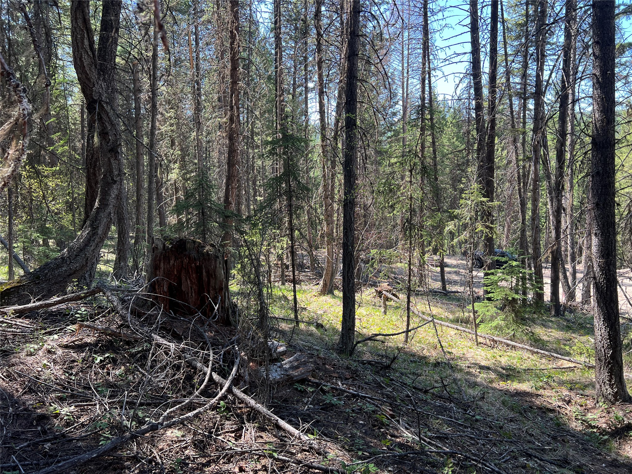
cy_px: 237
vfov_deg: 53.1
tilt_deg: -5.7
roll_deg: +1.2
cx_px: 316
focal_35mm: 26
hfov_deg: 67.3
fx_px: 475
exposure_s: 1/313
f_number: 1.5
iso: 50
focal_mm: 5.7
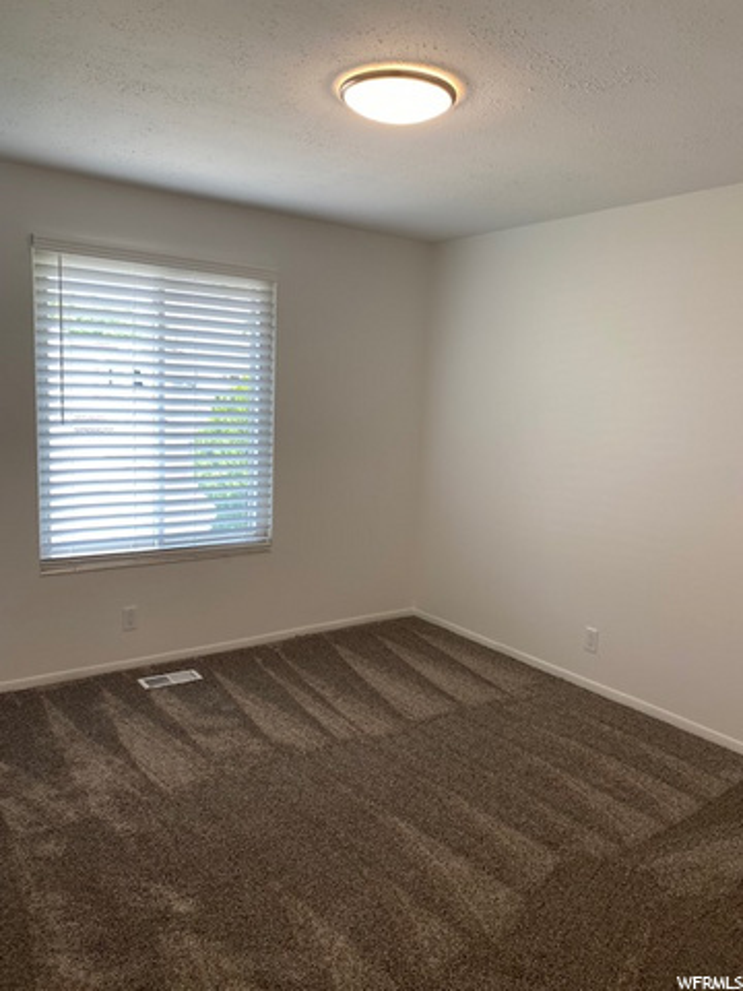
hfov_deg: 53.1
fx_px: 744
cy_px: 496
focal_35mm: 26
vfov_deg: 67.3
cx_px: 372
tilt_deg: -8.3
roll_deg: -1.7
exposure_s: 1/120
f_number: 1.8
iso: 64
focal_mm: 4.25
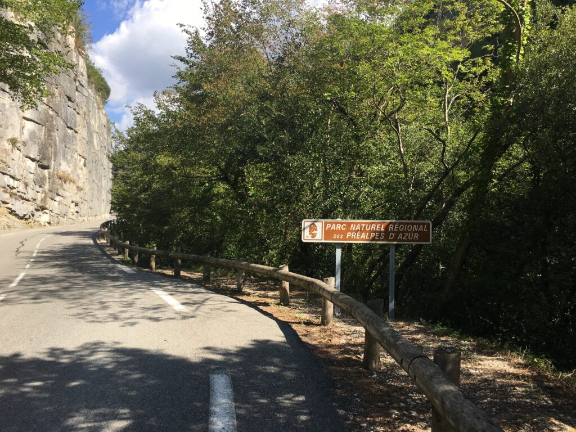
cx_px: 288
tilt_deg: +4.3
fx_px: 483
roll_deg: +0.7
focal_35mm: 29
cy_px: 216
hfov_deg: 61.7
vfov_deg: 48.2
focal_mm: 4.15
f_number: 2.2
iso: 25
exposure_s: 1/810
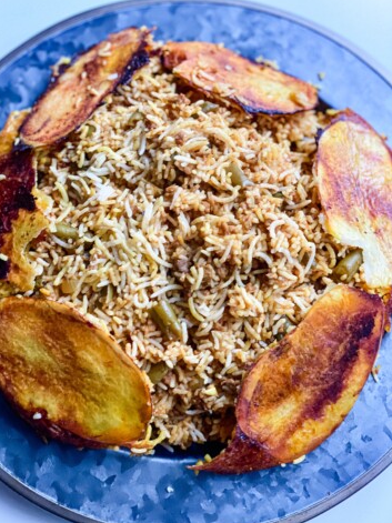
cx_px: 193
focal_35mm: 53
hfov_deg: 27.5
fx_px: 801
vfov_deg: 36.2
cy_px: 261
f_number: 2
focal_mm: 6
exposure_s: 1/40
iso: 320
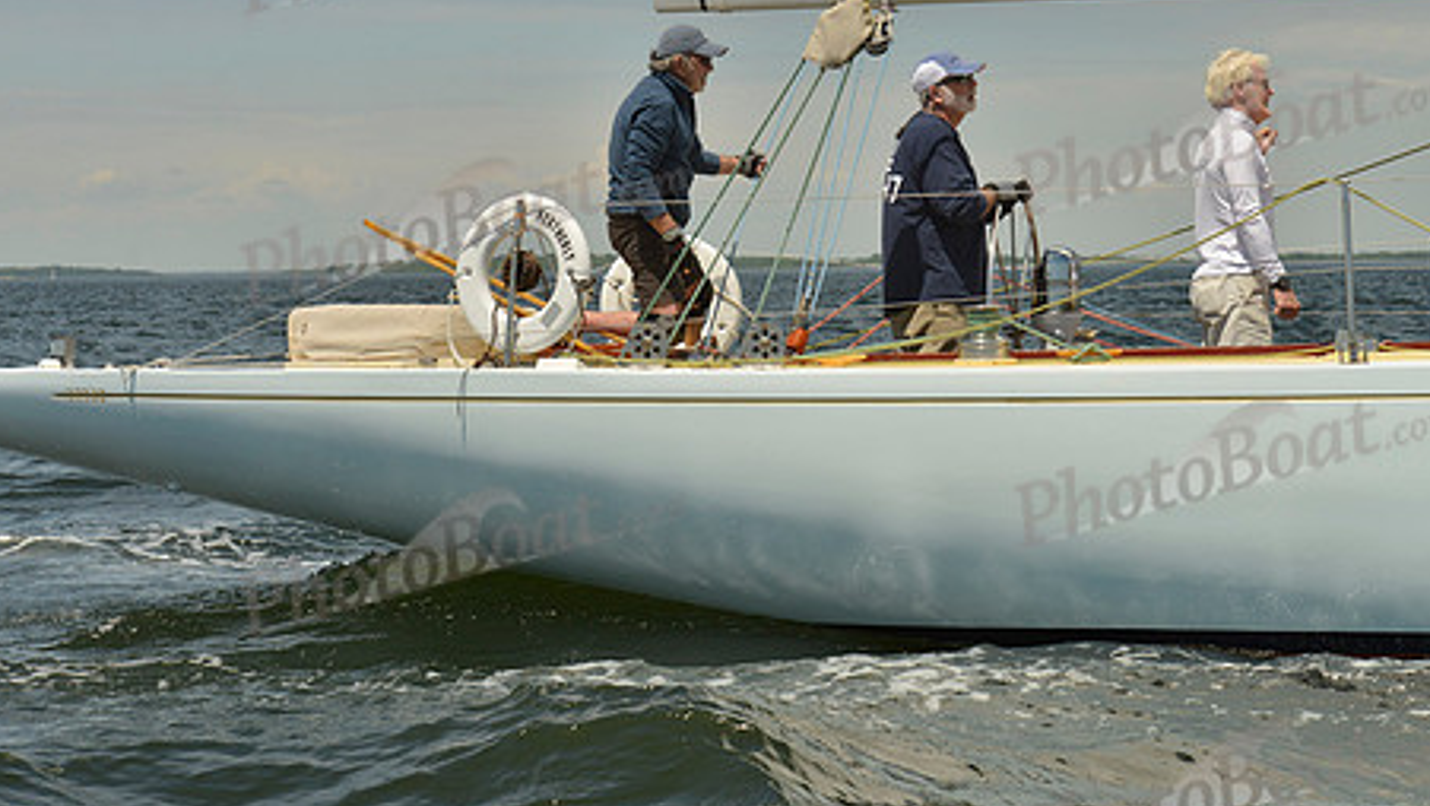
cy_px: 344
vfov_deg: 11.5
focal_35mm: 105
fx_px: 3983
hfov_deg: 20.3
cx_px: 853
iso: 280
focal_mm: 78
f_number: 10
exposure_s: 1/1600
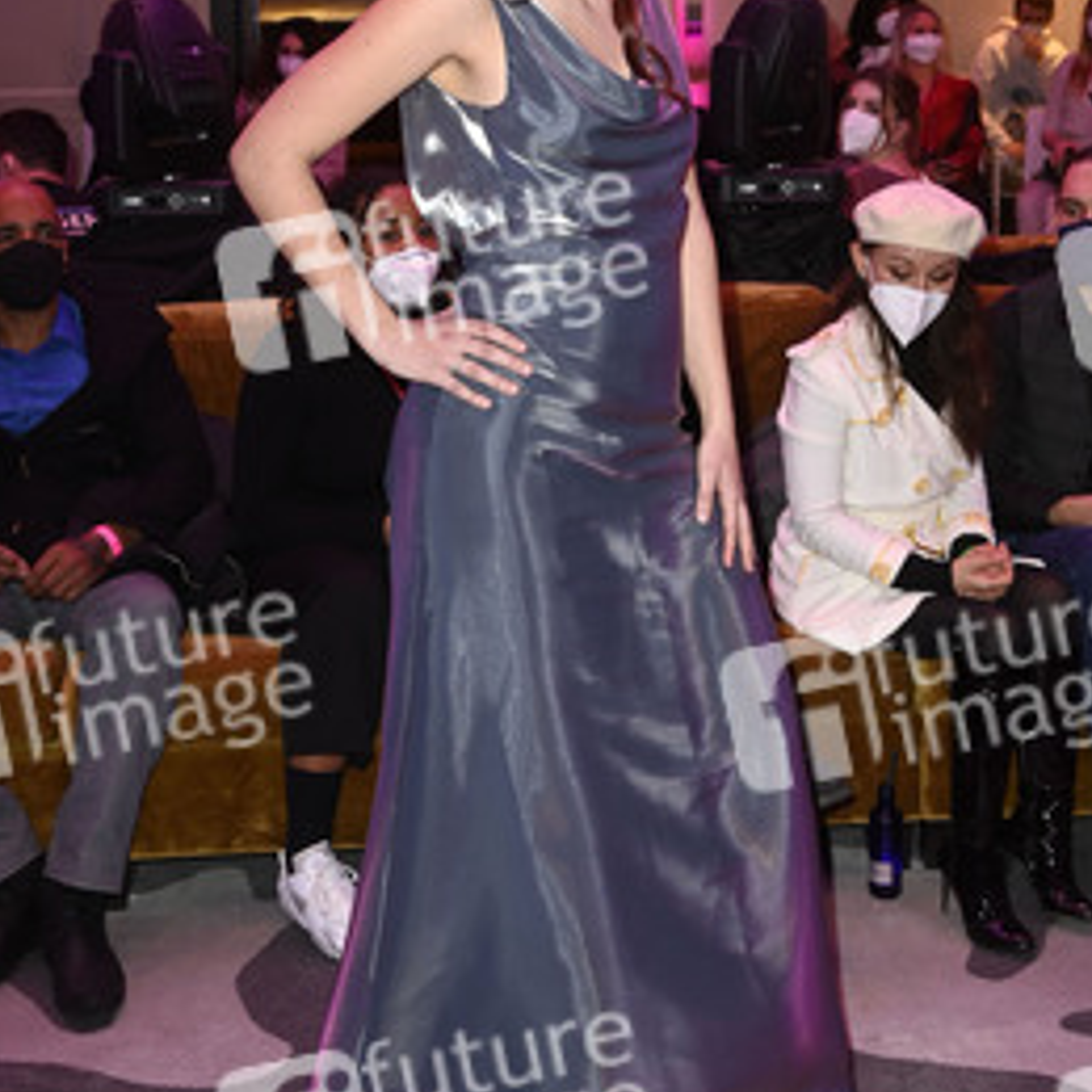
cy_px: 483
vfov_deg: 36.0
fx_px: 1677
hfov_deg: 36.1
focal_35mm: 47
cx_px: 554
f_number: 5.6
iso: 2000
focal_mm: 36
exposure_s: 1/200
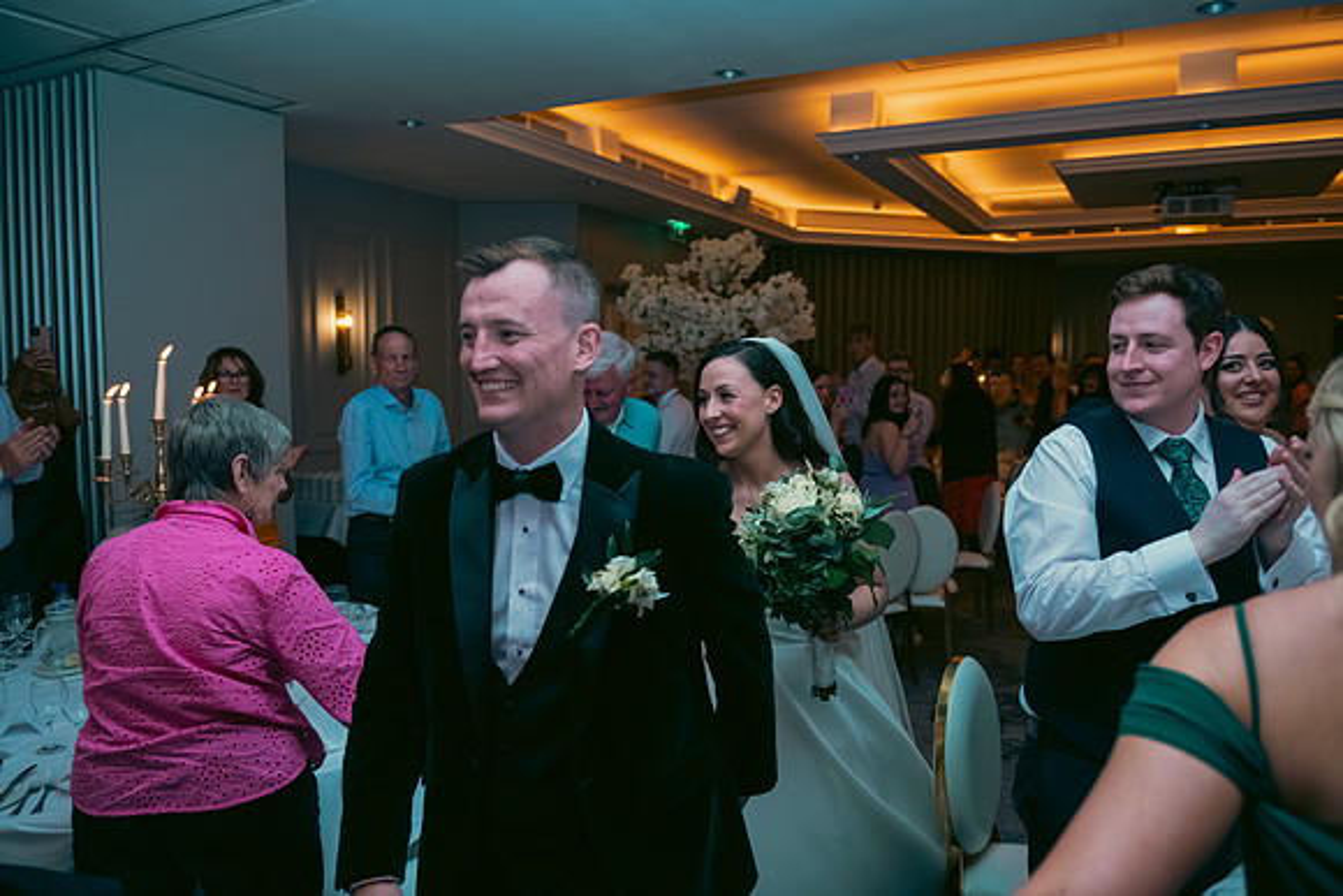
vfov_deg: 48.0
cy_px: 448
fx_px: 1007
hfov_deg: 67.4
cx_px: 672
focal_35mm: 27
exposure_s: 1/160
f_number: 3.5
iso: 800
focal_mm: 27
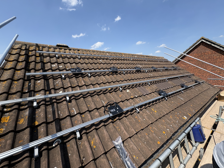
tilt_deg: -8.7
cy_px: 84
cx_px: 112
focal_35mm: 14
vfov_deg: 85.7
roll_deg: +2.3
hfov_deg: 102.1
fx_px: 91
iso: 50
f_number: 2.2
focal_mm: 2.22
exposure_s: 1/1346
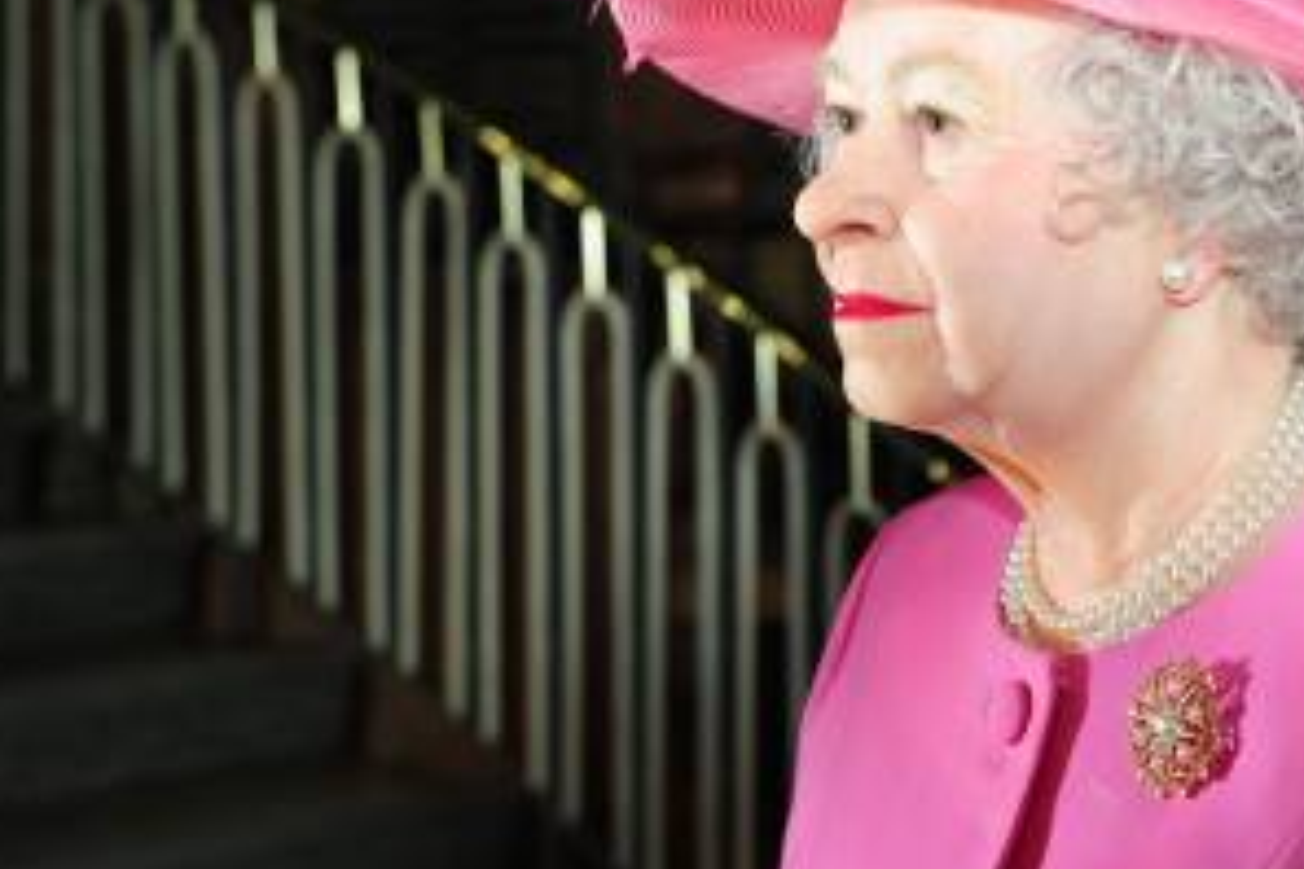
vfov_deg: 15.5
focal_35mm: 88
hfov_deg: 23.0
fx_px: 3187
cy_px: 303
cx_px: 889
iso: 800
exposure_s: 1/30
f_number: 5
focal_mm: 58
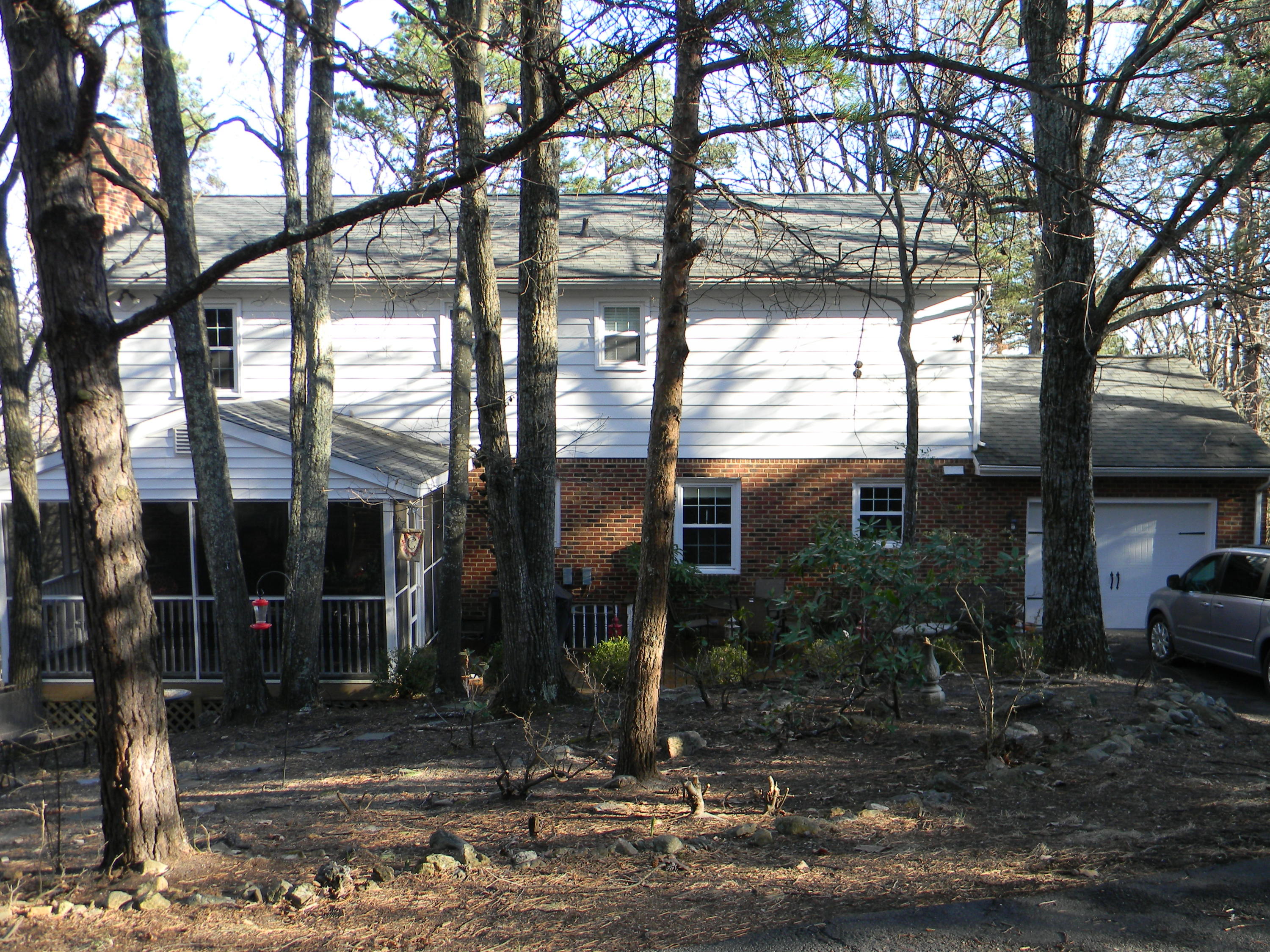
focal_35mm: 36
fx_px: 1321
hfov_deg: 51.4
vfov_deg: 39.7
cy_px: 476
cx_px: 635
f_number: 3.7
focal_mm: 6.4
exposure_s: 1/80.1
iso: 80
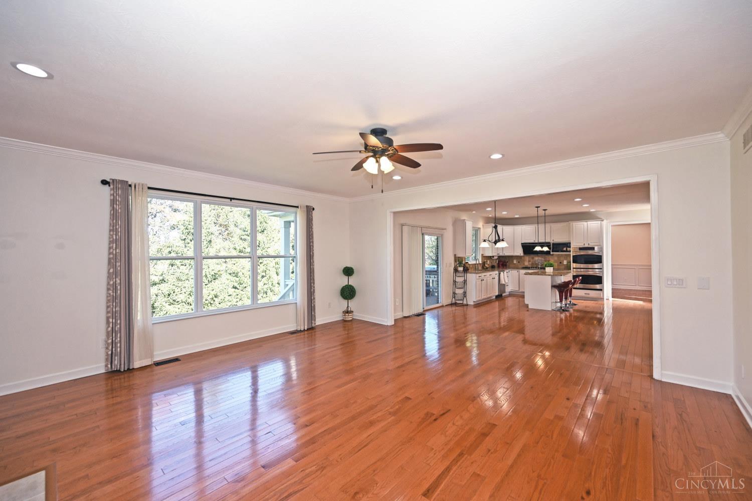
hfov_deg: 104.3
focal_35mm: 14
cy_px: 250
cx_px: 376
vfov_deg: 81.2
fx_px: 292
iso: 200
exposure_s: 1/100
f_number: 5
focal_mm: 14
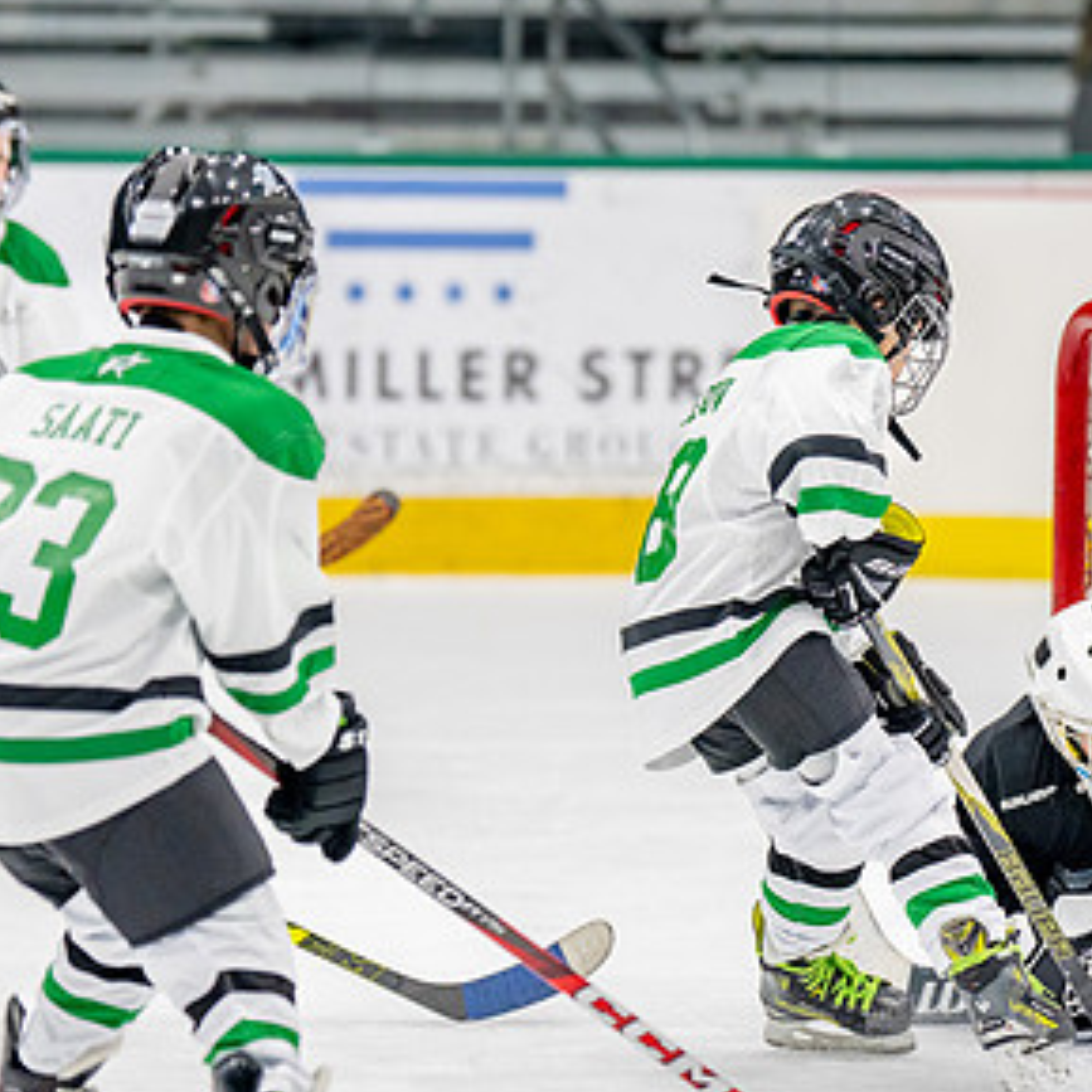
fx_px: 10529
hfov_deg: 5.9
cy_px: 684
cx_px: 765
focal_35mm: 295
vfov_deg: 5.9
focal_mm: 129
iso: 1000
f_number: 2.8
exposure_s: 1/1250
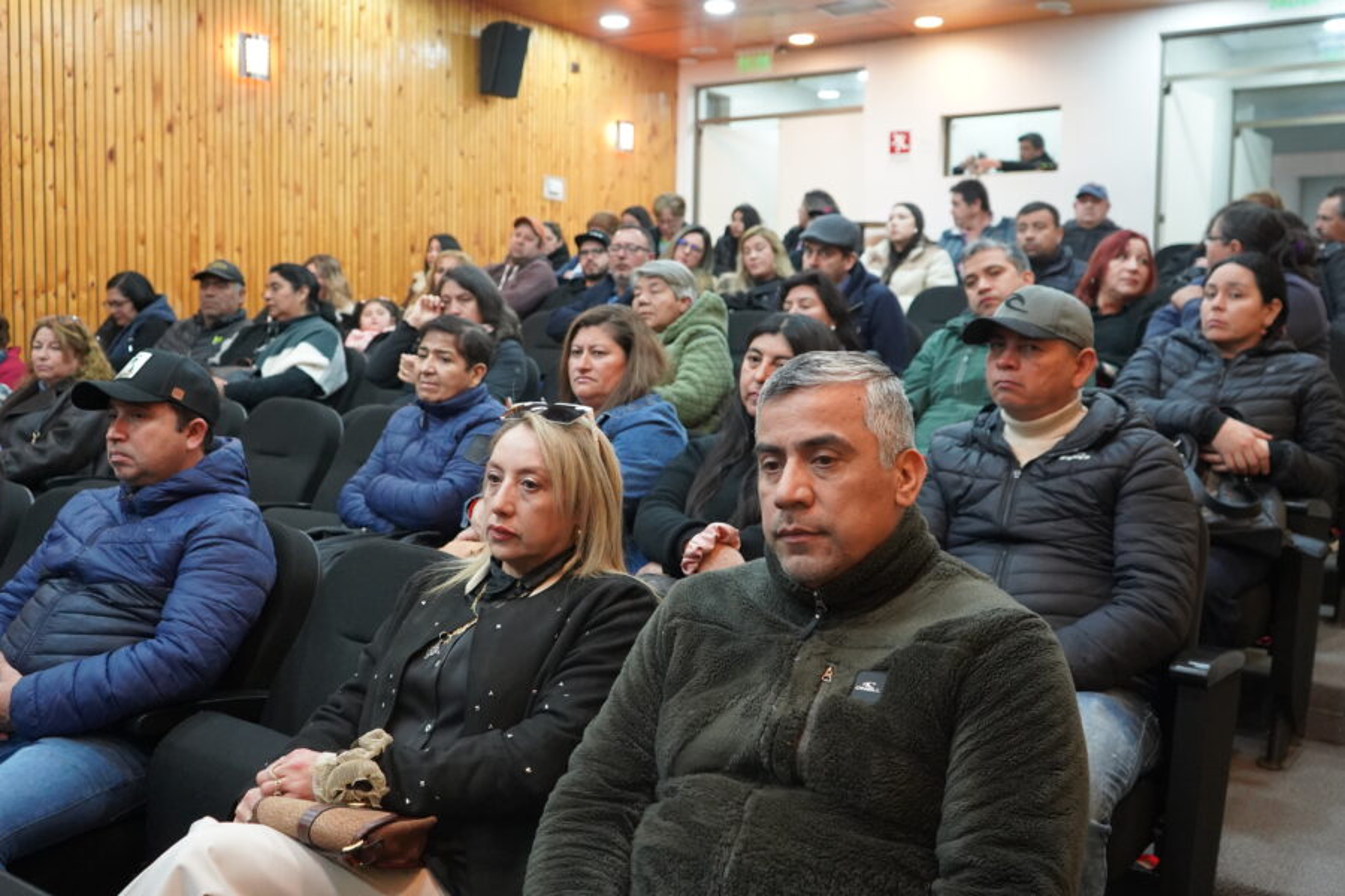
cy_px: 402
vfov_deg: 39.9
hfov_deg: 57.2
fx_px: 1233
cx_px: 634
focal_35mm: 33
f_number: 4
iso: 5000
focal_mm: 29
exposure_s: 1/160
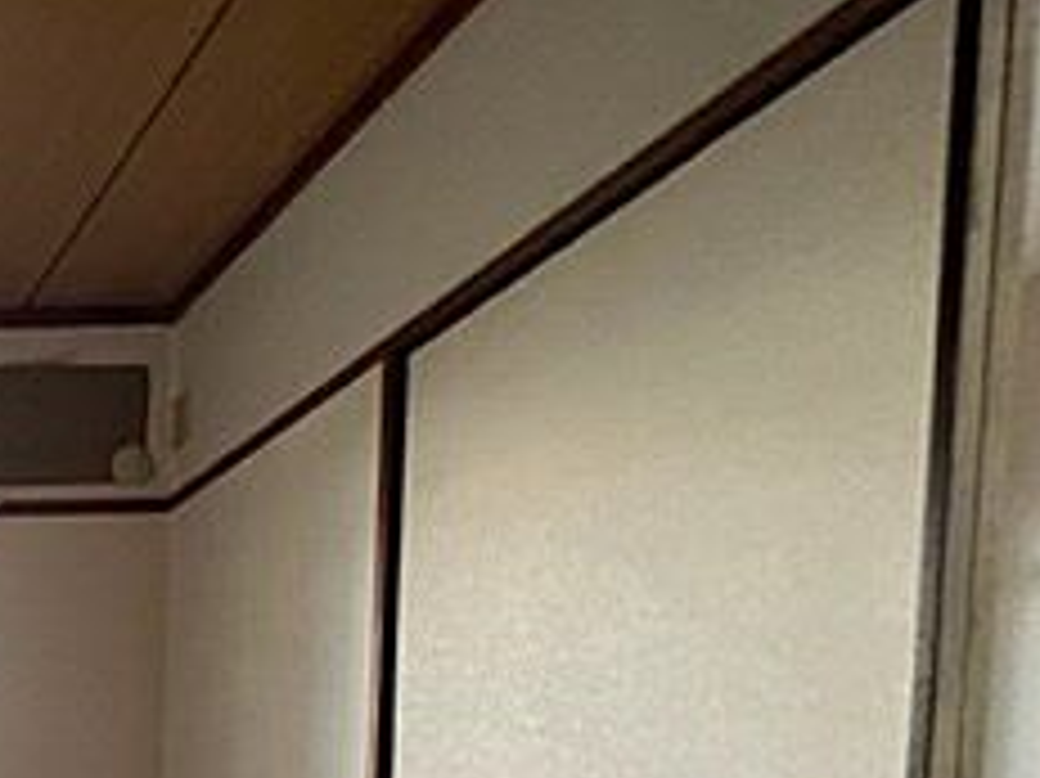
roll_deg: +1.6
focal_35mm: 36
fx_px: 1081
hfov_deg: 33.0
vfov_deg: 31.3
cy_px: 994
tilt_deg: -4.5
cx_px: -392
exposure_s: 1/99
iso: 100
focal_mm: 1.57
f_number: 1.8
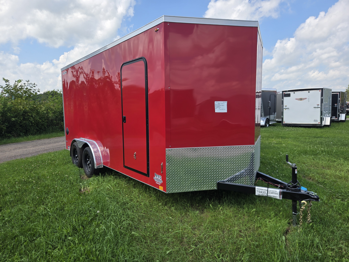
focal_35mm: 23
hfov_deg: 73.9
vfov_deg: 58.9
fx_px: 232
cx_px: 174
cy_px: 131
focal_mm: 5.4
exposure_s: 1/1192
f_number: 1.8
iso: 25
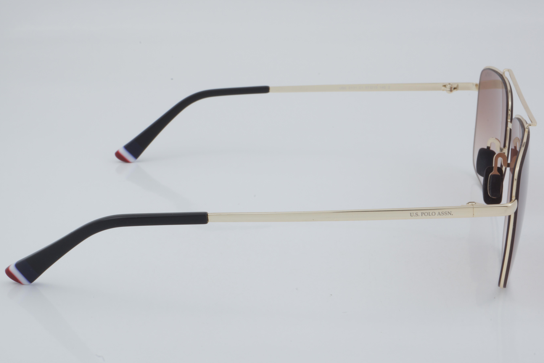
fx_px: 1133
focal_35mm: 75
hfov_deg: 27.0
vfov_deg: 18.2
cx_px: 272
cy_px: 182
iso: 100
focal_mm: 50
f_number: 32
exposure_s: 1/3
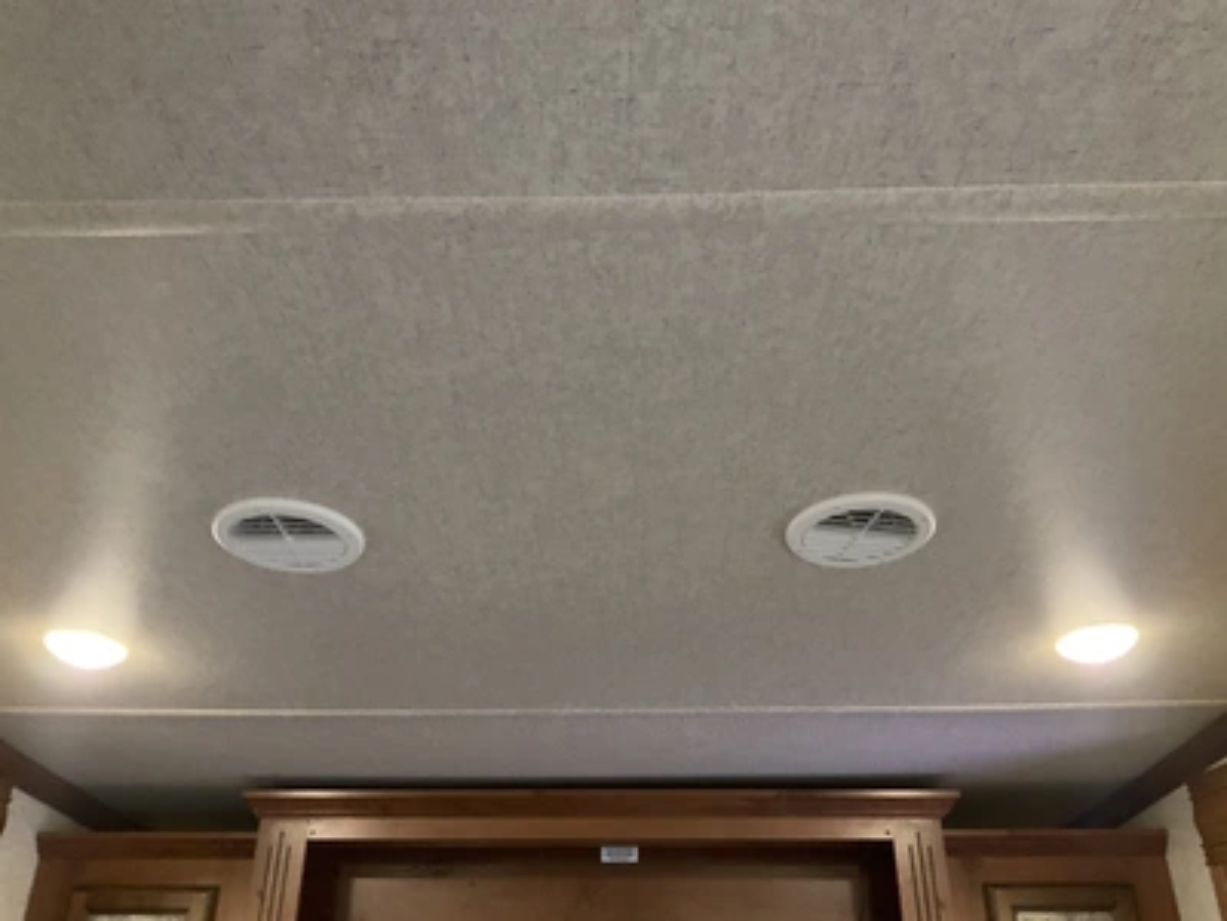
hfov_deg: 61.7
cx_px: 614
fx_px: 1028
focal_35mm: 29
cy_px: 460
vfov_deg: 48.2
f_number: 1.8
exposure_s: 1/30
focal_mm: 3
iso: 400
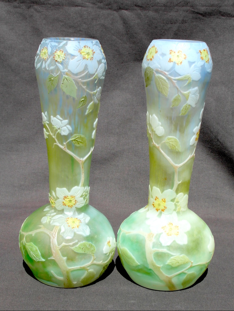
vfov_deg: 31.2
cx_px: 117
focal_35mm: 62
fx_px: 559
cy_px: 156
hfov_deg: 23.7
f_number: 5.6
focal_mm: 10.2
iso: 80
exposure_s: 1/350
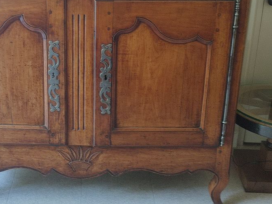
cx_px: 88
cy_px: 69
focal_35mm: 36
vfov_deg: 39.2
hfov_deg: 50.3
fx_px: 283
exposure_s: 1/20
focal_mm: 5.89
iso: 535
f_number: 1.89
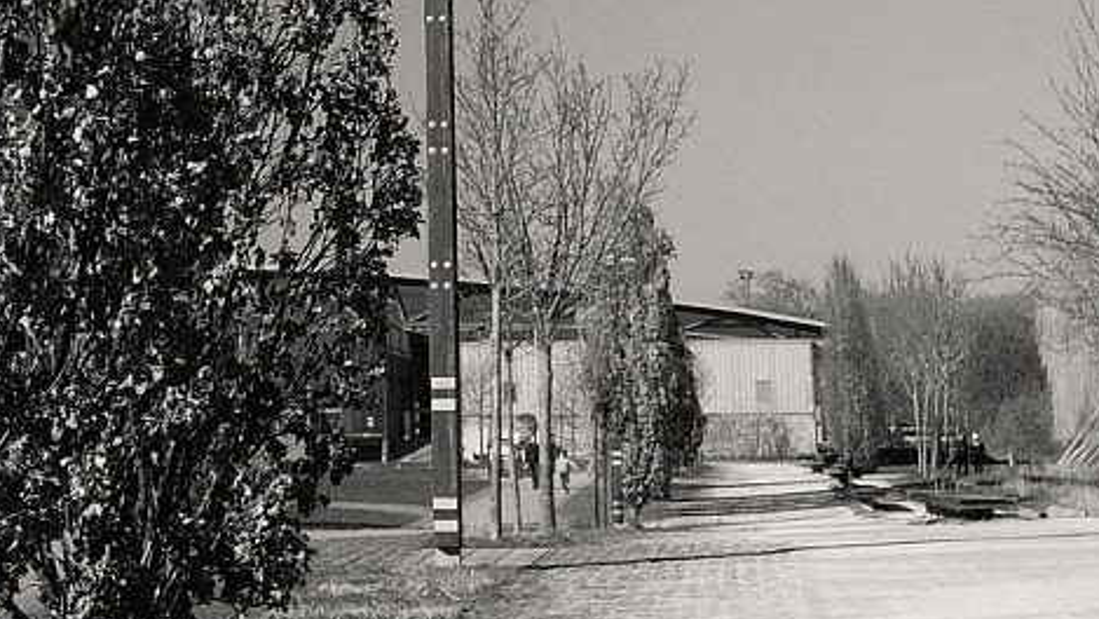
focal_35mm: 125
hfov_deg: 16.9
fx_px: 3643
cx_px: 56
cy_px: -546
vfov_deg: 9.2
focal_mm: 23
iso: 400
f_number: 6.4
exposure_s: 1/1600
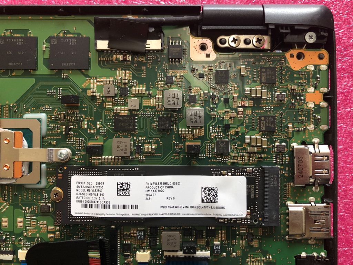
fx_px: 286
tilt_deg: -88.8
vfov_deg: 49.7
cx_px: 176
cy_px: 132
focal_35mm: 28
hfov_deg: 63.4
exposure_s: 1/33
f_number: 1.8
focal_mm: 3.99
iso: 32
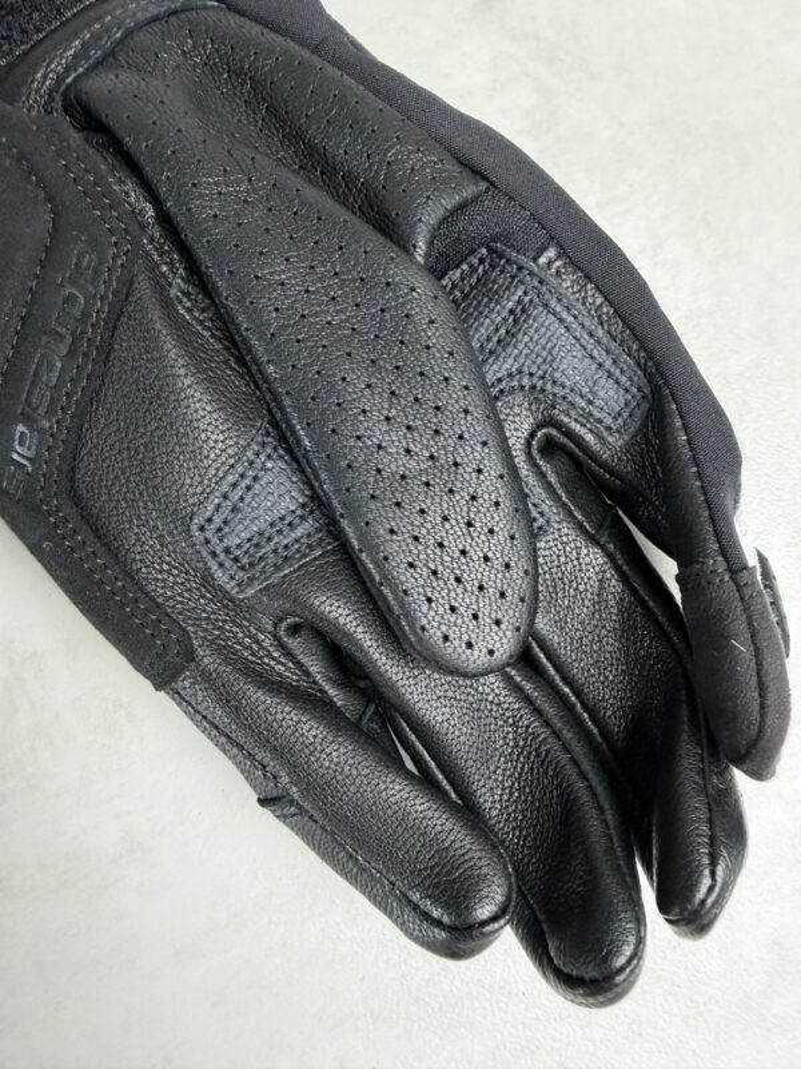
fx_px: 740
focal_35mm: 24
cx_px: 400
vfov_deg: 71.6
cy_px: 534
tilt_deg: -79.5
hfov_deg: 56.8
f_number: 2.2
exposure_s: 1/100
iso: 200
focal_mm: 2.22
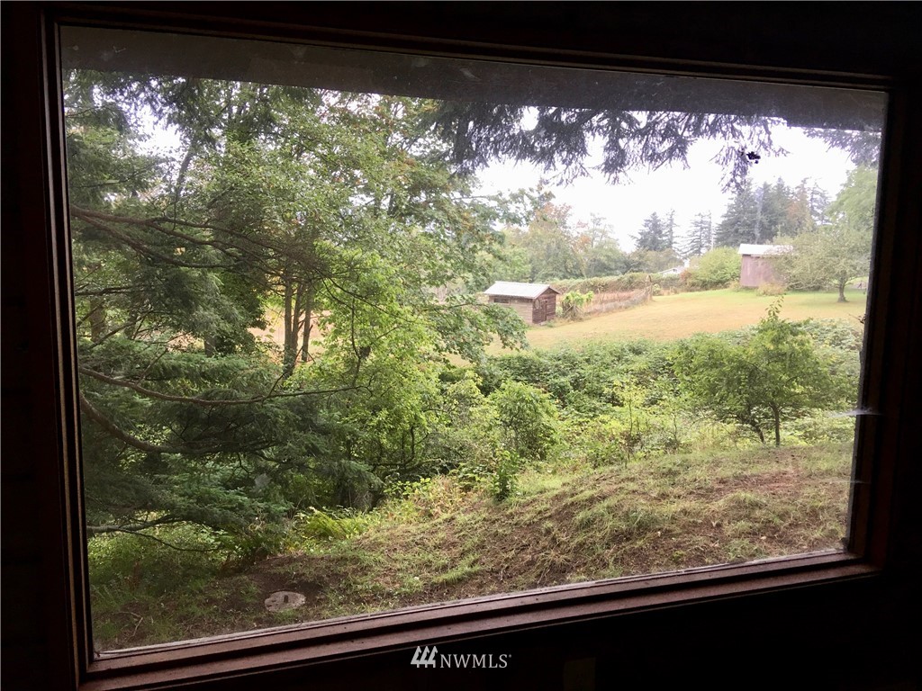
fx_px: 772
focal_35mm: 29
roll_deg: -1.8
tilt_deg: -8.9
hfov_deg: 61.7
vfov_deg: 48.2
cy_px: 346
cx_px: 461
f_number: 2.2
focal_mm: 4.15
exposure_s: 1/30
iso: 25
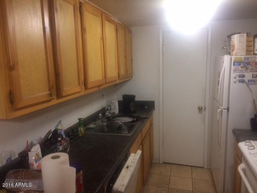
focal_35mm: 29
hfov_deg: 61.7
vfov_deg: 48.2
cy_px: 96
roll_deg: +1.7
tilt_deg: -9.2
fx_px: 215
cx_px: 128
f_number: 2.2
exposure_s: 1/30
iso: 160
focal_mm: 4.15
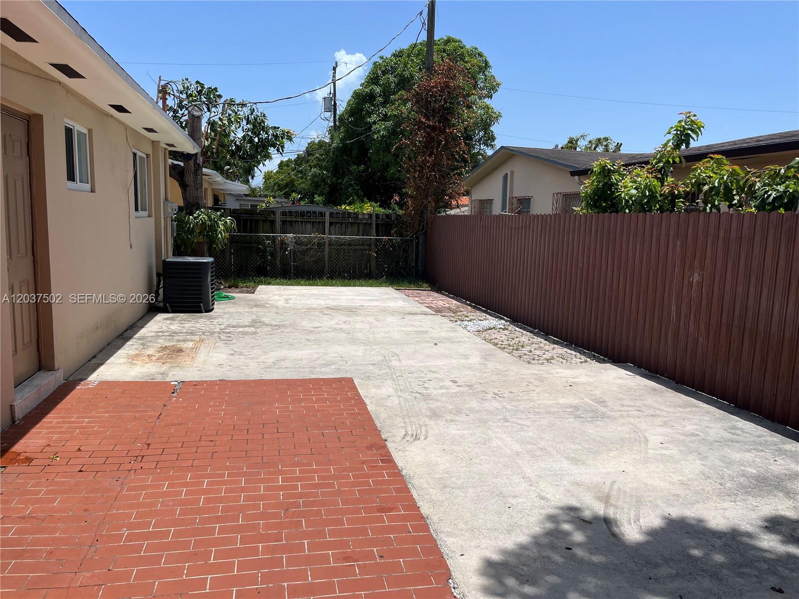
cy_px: 300
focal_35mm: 26
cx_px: 400
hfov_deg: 67.3
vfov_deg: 53.1
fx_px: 600
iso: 50
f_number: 1.6
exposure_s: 1/5076
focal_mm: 5.1
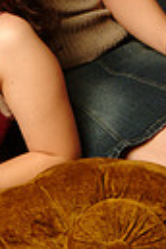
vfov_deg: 7.3
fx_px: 1921
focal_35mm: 278
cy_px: -81
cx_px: -1
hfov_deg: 4.9
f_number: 13
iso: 400
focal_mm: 53
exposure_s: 1/125
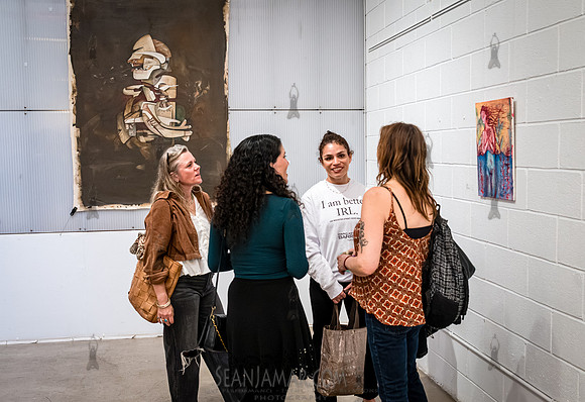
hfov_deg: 47.4
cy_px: 216
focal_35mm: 41
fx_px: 666
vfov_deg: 33.5
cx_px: 299
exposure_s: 1/250
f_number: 4
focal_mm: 35
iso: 5000
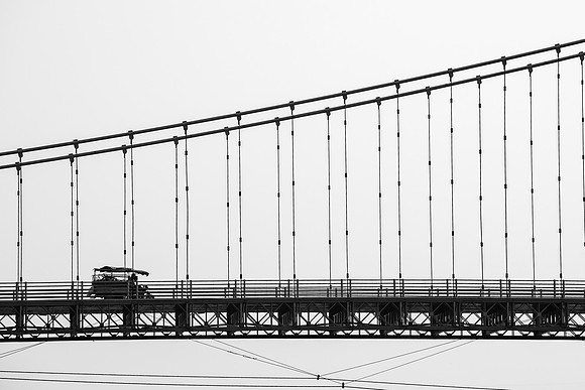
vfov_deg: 6.4
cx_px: 303
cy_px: 195
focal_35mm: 215
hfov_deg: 9.6
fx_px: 3497
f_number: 8
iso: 160
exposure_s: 1/500
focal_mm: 200
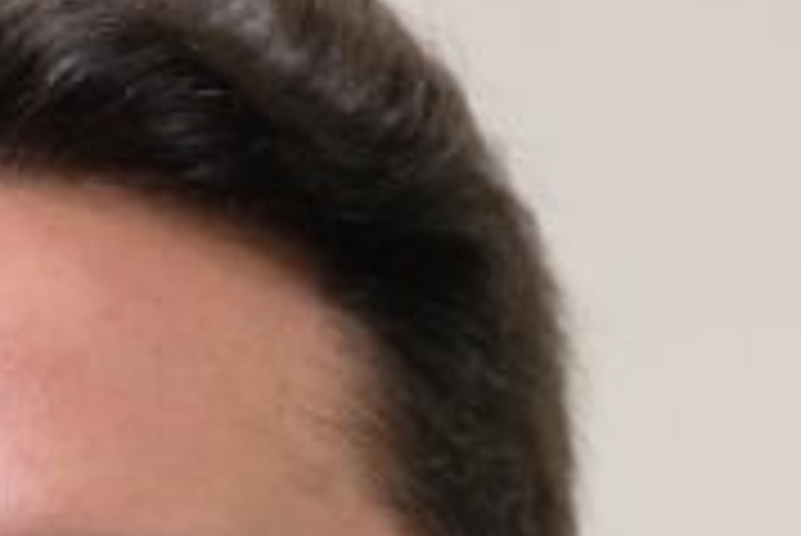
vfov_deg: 1.9
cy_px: 1079
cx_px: -18
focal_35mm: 737
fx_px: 16411
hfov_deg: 2.8
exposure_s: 1/100
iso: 1000
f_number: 2.2
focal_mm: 85
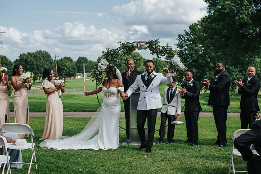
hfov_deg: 34.8
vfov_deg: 23.6
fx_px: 417
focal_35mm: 58
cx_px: 135
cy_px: 87
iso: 125
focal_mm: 50
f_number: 3.2
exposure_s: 1/1600
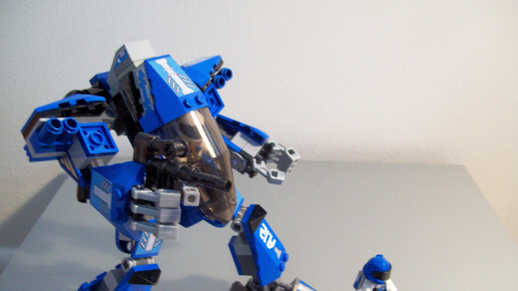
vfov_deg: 29.5
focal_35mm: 40
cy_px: 191
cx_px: 256
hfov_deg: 50.5
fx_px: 549
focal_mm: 6
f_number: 2.7
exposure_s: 1/8
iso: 178
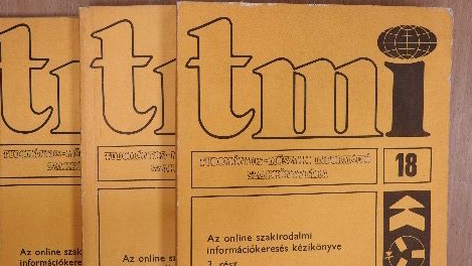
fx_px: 651
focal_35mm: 52
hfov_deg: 39.9
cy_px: 56
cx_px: 231
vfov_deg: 22.8
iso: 100
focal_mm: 6.3
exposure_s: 1/30
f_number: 3.8
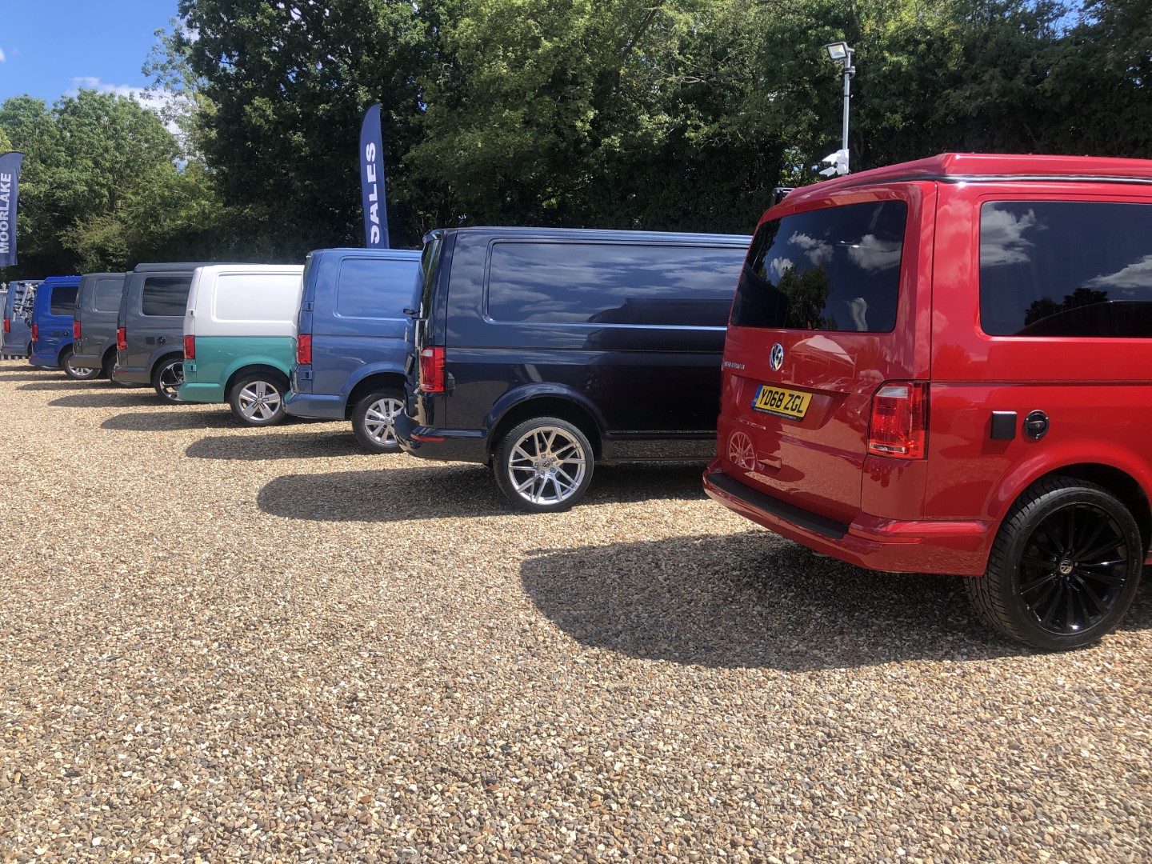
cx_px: 576
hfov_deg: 63.4
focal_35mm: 28
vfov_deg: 49.7
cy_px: 432
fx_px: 932
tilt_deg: -8.0
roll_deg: -0.1
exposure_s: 1/1499
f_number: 1.8
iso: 20
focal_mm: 4
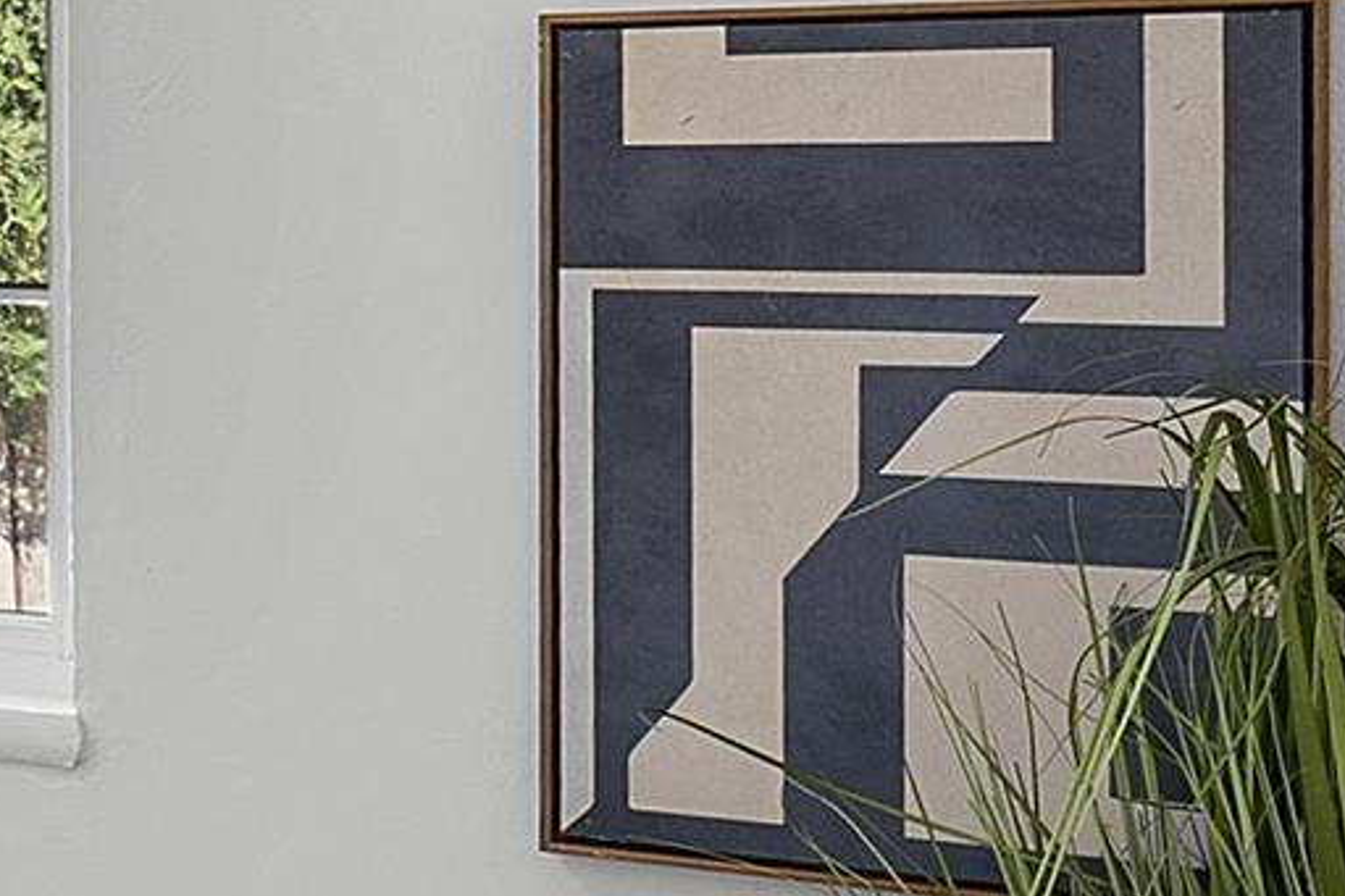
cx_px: -2102
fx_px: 3361
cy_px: 353
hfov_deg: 13.7
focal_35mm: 90
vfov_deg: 15.2
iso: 160
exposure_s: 1/4
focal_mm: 15
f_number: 8
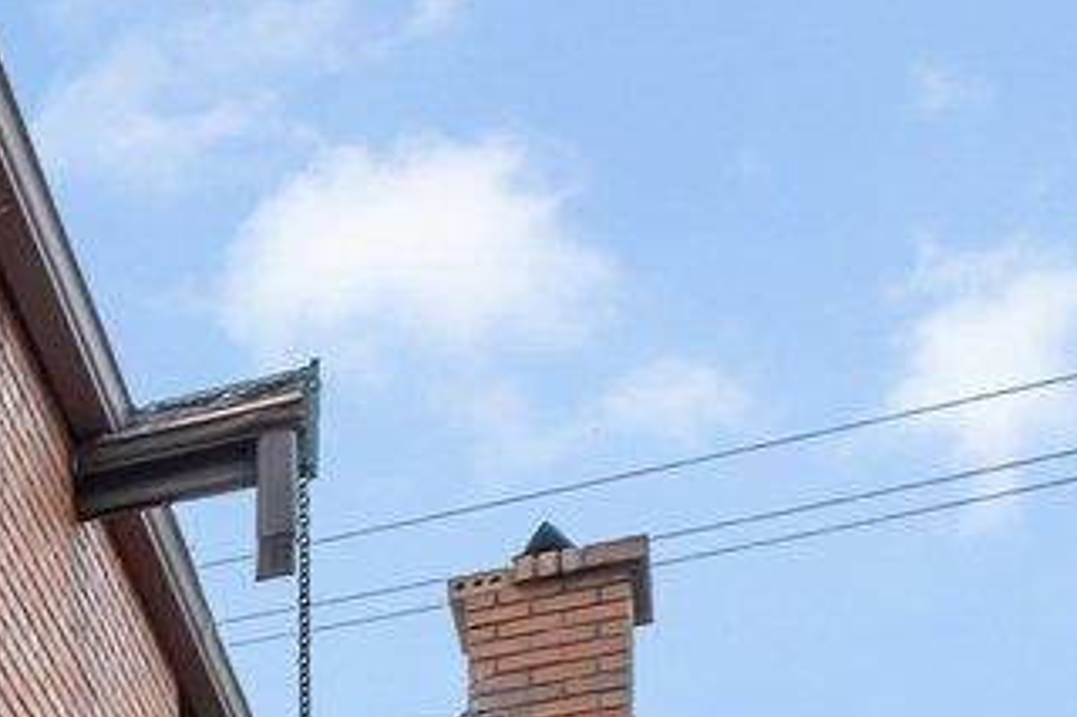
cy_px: 1809
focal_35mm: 96
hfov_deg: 12.6
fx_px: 2870
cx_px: -1895
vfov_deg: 11.4
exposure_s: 1/160
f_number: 8
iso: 250
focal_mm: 10
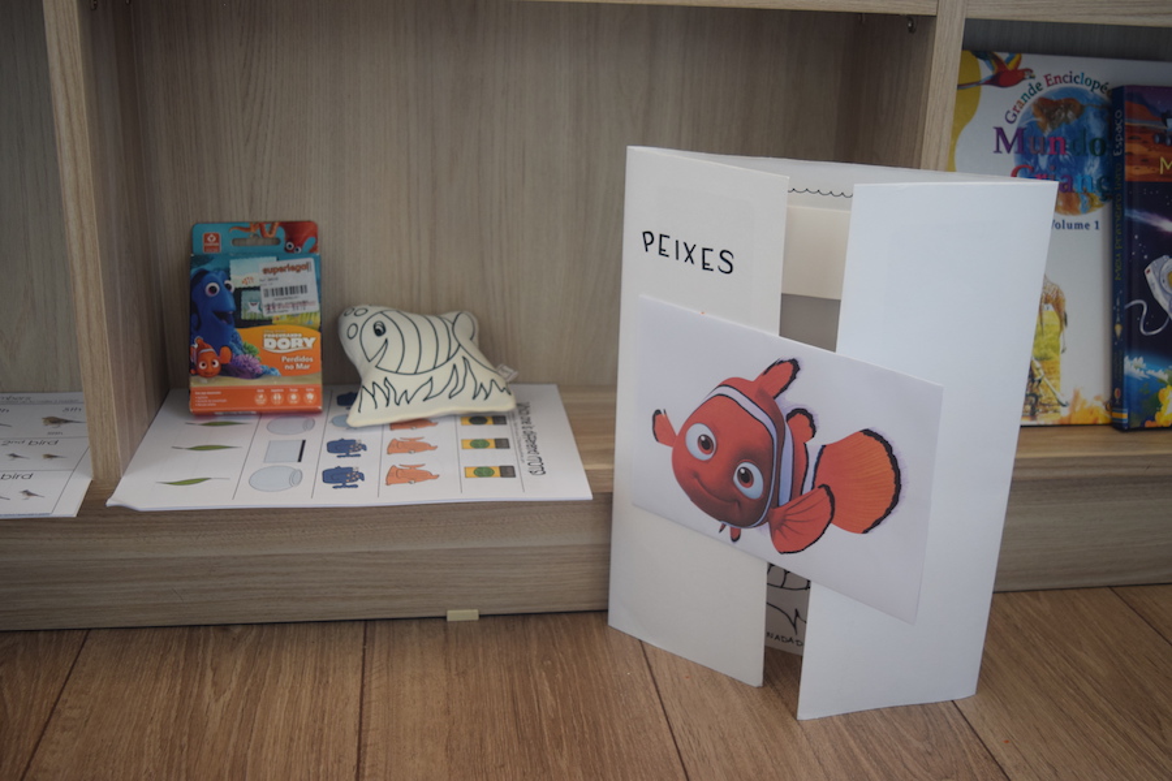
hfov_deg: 51.3
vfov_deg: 35.5
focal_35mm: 38
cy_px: 390
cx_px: 586
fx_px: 1221
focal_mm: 25
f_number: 4
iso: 560
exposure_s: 1/60
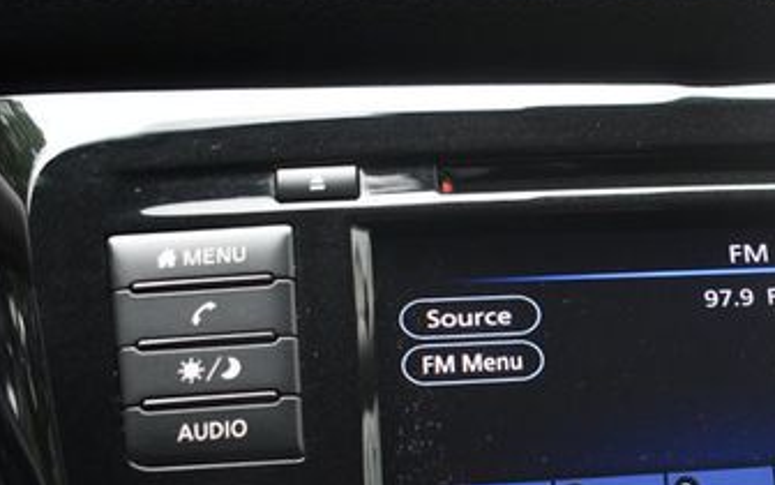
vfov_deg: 19.5
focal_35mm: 66
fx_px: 1394
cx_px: 729
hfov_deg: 29.5
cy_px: 388
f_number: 3.8
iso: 2000
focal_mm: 23
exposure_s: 1/125
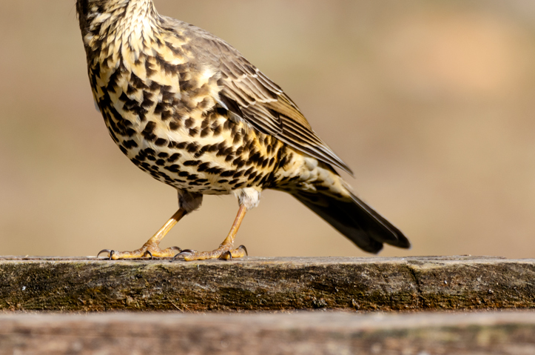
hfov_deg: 1.6
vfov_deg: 1.0
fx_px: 19385
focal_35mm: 1307
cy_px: 111
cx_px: 231
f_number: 6.7
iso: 320
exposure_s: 1/1000
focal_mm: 600
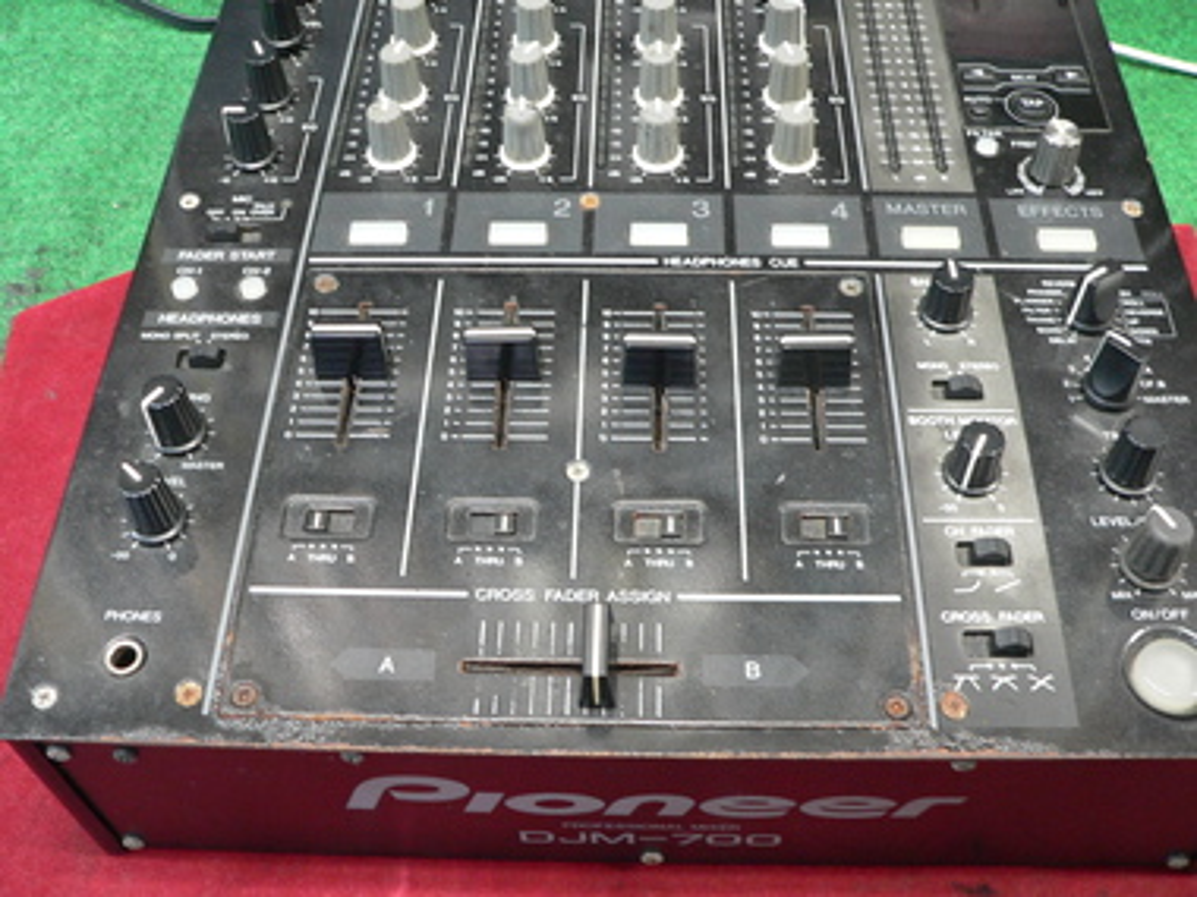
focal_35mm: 38
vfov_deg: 37.7
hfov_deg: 49.0
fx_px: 1314
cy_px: 448
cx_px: 598
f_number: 2.8
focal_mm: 6.4
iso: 200
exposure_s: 1/8
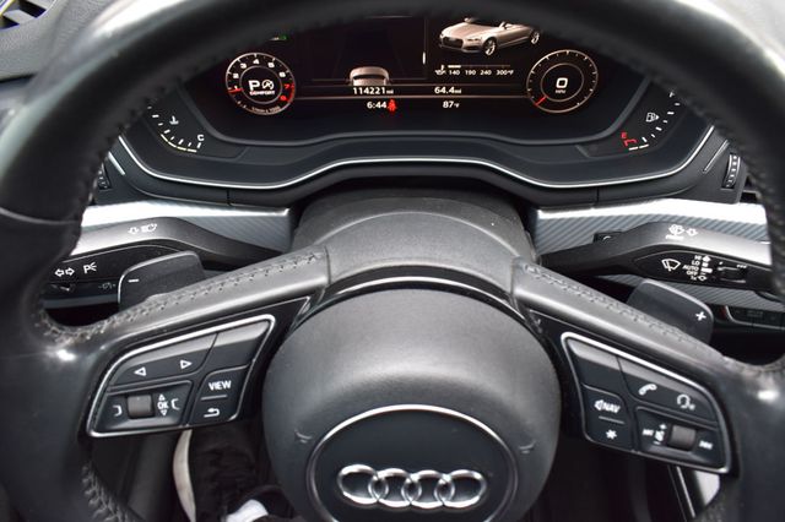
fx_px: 588
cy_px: 261
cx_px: 392
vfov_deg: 47.9
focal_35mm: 27
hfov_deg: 67.4
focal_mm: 18
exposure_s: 1/15
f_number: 6.3
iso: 720
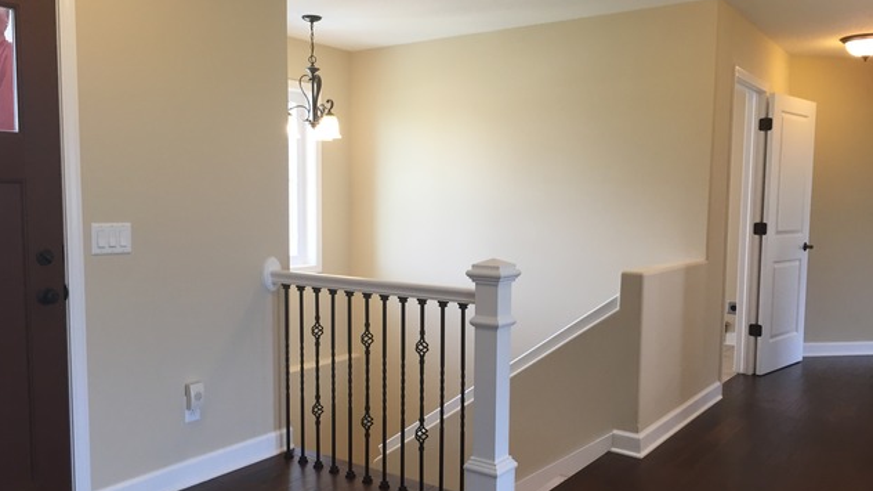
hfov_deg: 61.0
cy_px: 266
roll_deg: -0.6
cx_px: 434
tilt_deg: -5.0
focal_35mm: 32
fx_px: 741
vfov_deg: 36.6
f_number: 2.2
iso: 40
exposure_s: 1/30
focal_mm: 4.15
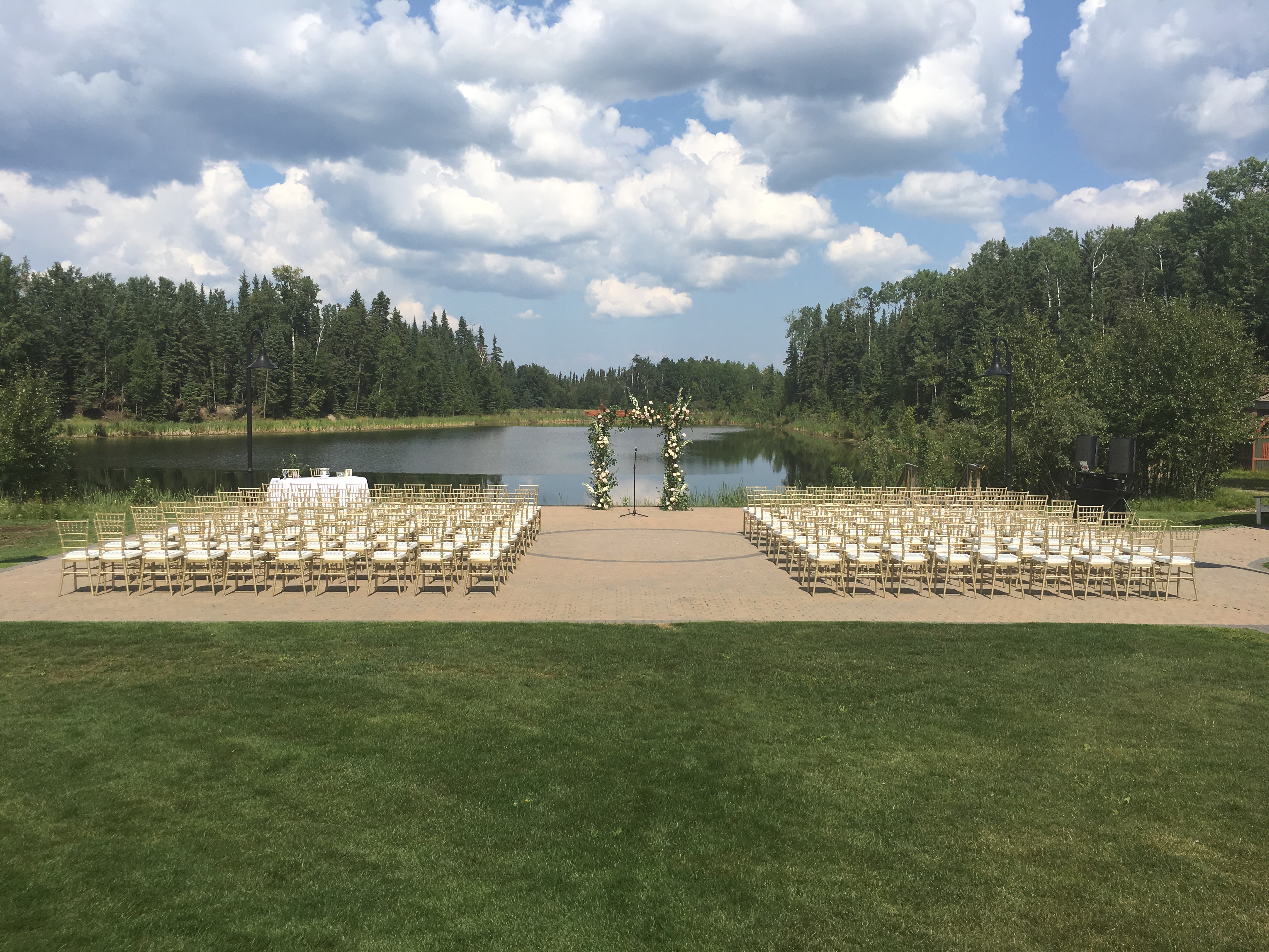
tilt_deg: -3.9
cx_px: 634
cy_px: 476
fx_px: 1063
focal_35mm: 29
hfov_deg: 61.7
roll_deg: -0.7
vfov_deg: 48.2
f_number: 2.2
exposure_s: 1/2137
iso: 25
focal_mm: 4.15
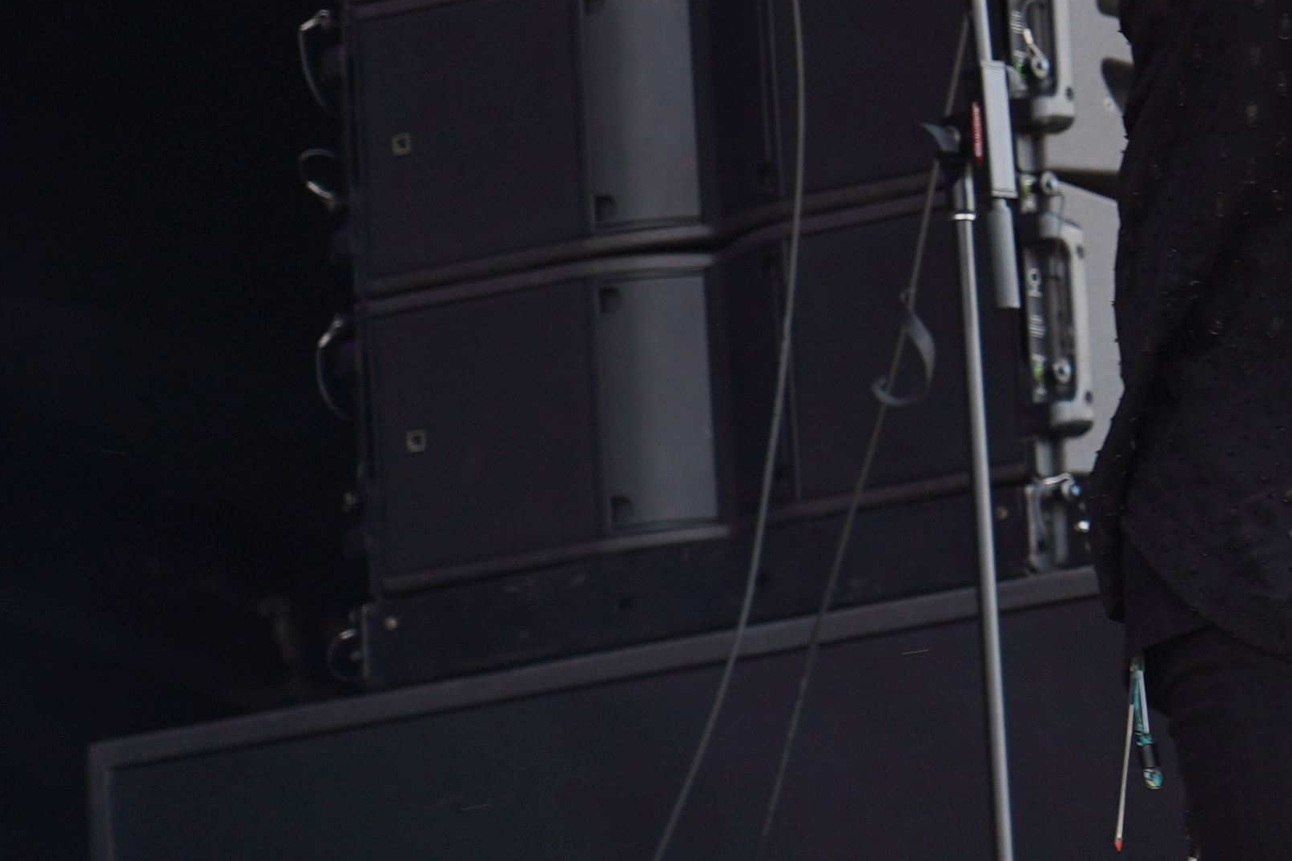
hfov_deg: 5.5
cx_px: 1801
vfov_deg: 3.7
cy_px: -163
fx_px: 13348
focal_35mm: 372
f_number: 4.5
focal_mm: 100
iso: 100
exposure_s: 1/200
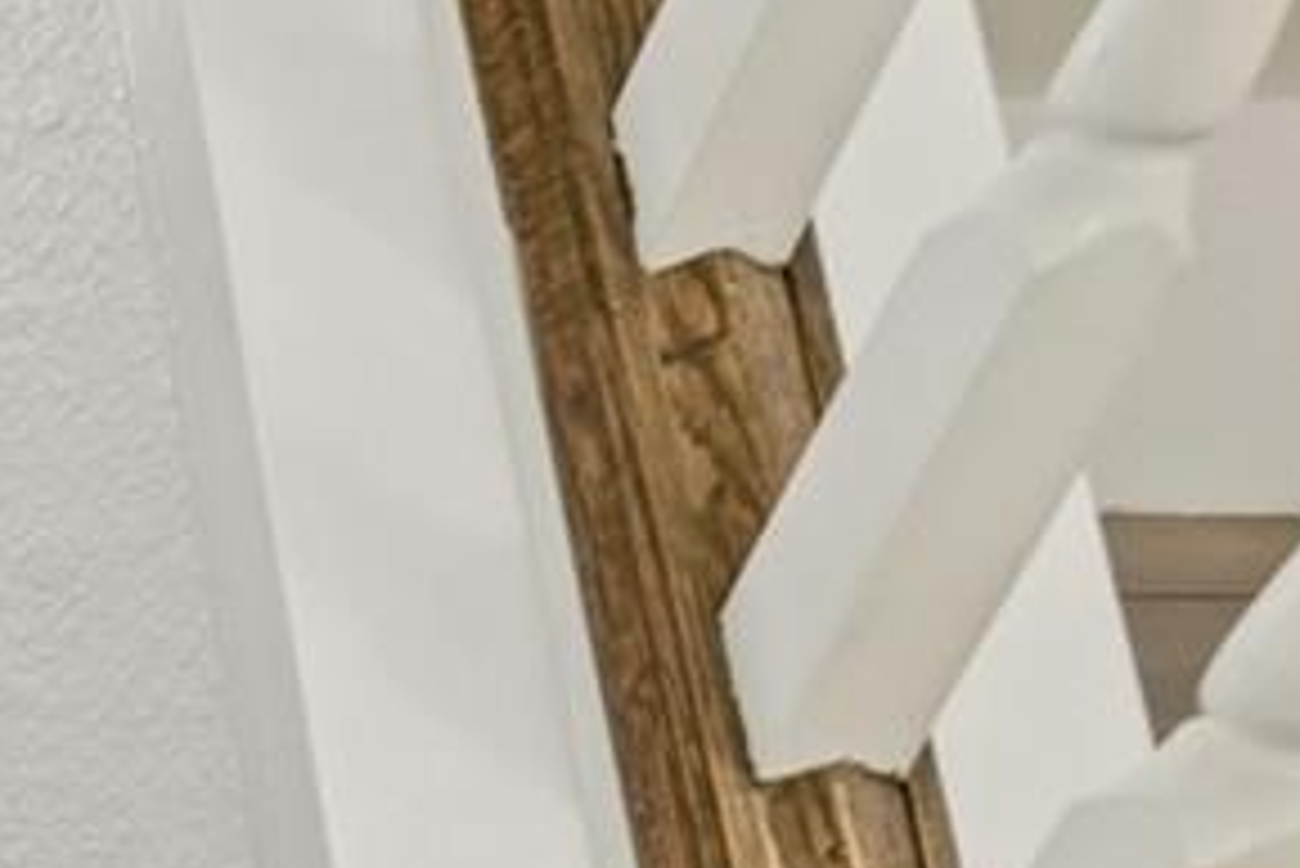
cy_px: 1529
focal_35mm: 83
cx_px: -1952
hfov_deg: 14.3
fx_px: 2999
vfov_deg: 14.6
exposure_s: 1.3
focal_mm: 10
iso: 100
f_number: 7.1
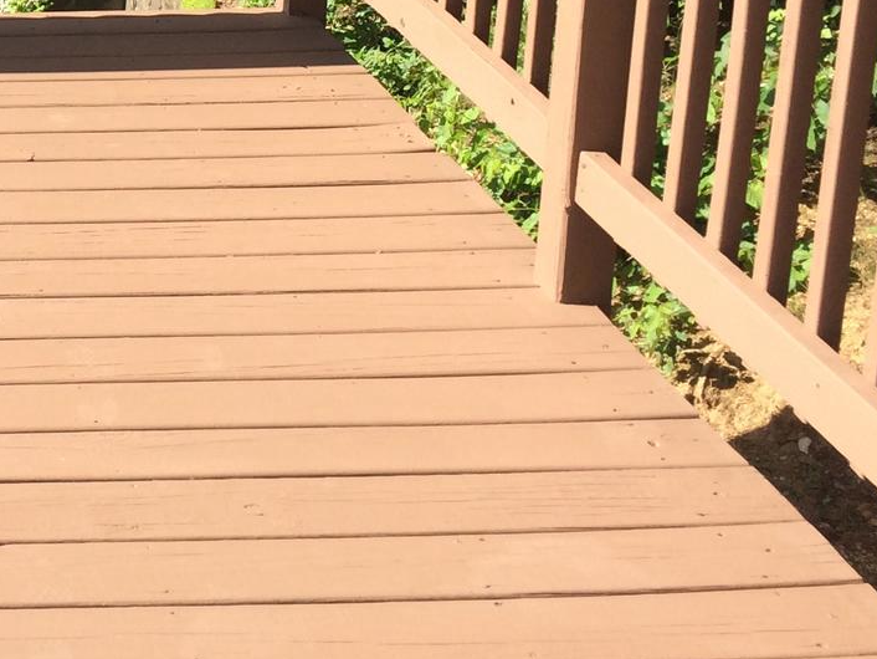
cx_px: -263
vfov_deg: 16.2
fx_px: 2205
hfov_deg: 20.5
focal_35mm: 87
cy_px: -172
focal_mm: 4.12
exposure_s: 1/1026
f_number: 2.2
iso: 32
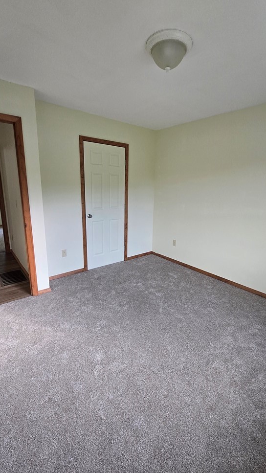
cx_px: 137
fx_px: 188
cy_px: 233
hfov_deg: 70.5
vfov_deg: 103.0
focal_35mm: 15
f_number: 2.2
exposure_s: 1/100
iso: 250
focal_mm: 2.2
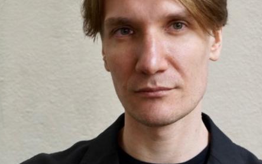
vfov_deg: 9.9
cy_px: 122
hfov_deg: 15.7
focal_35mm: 133
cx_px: 133
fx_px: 948
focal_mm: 55
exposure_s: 1/100
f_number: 5.6
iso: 1600
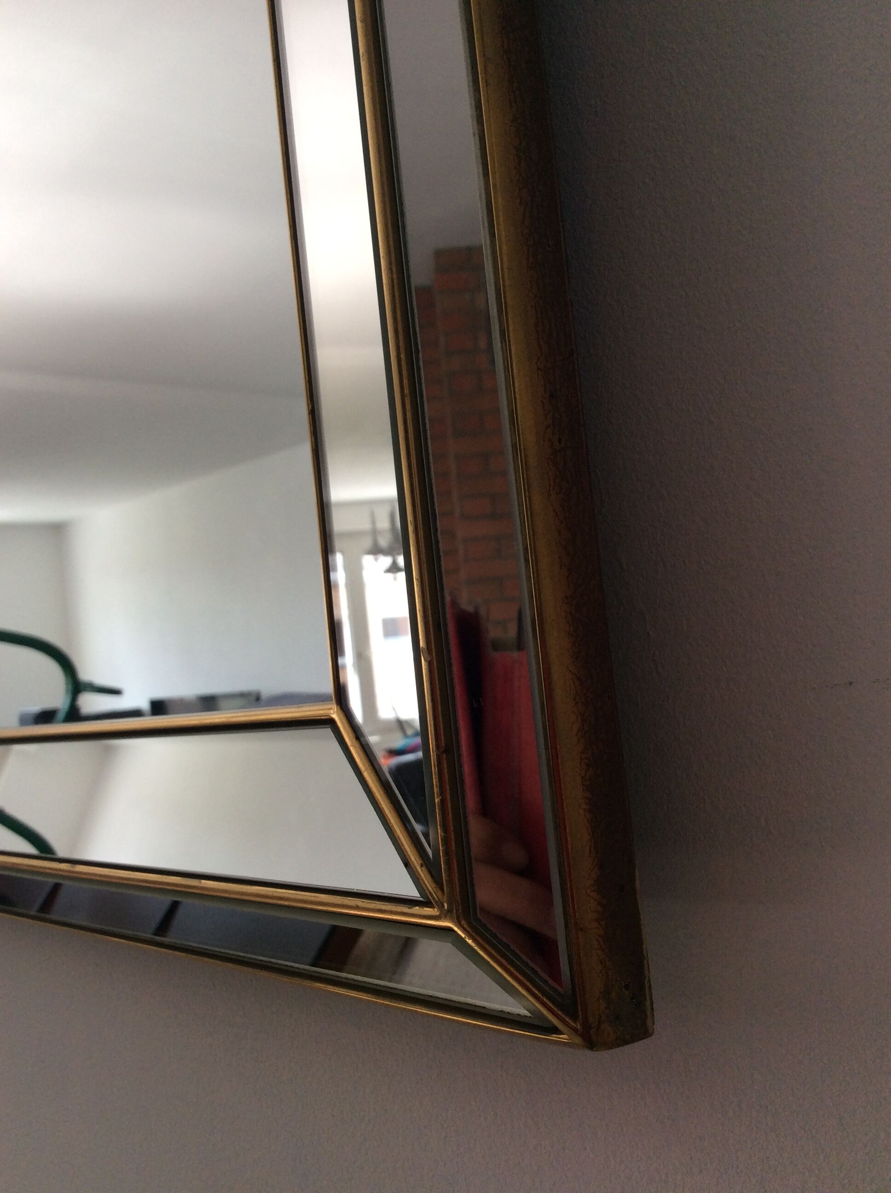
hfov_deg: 44.1
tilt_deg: +2.4
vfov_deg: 56.9
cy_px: 596
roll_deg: +5.1
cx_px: 446
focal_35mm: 32
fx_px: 1101
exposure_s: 1/100
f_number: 2.4
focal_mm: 3.3
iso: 50
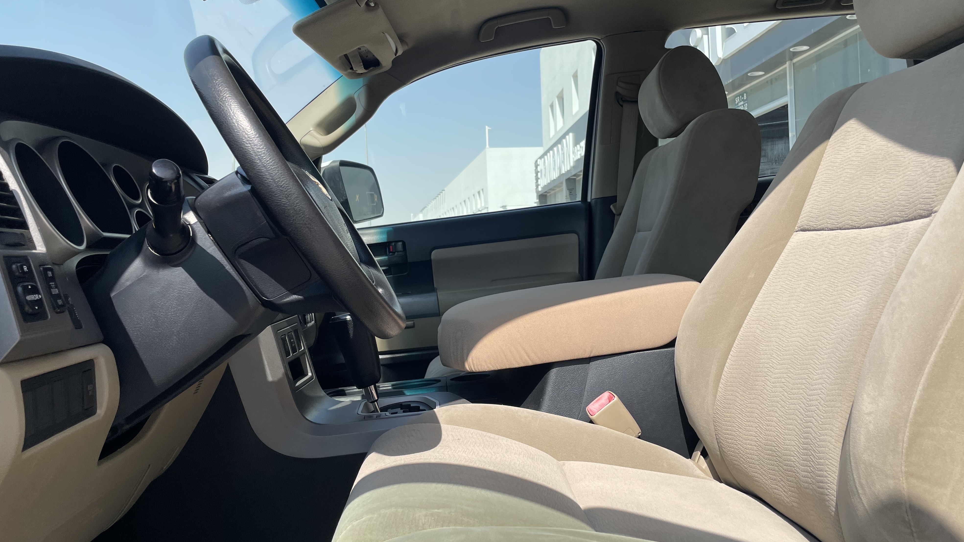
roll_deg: +1.3
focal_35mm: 29
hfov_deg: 66.1
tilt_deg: +0.6
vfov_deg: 40.2
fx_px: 741
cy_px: 256
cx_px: 490
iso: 32
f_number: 1.6
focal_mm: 4.2
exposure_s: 1/2257
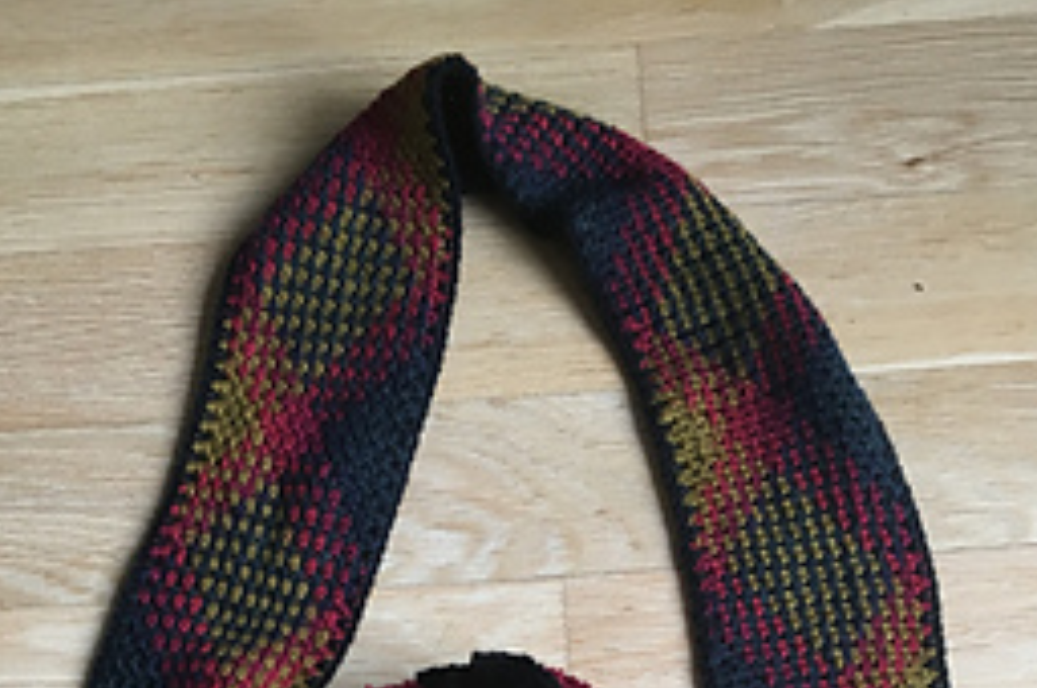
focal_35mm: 59
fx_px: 1697
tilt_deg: -79.6
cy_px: 1004
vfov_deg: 20.1
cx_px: 464
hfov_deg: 33.9
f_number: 2.2
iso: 80
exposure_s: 1/33
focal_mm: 4.15
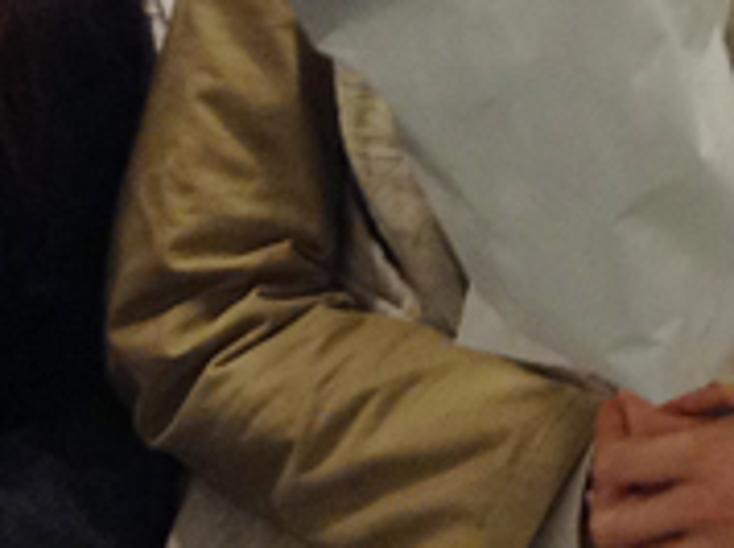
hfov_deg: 12.4
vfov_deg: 9.2
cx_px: 631
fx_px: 3346
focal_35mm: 158
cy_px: -204
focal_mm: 3.3
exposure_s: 1/24
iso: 64
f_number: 2.4
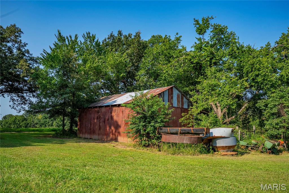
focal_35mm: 26
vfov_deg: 48.7
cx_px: 144
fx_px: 213
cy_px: 96
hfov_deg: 68.4
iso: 1600
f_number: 8
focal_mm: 26.5
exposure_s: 1/2500
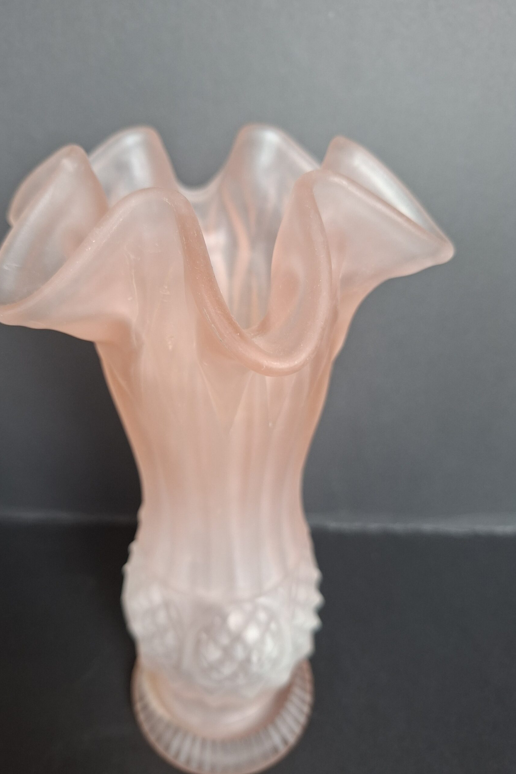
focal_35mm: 24
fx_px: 516
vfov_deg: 73.7
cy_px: 387
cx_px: 231
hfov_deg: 53.0
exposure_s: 1/60
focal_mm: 5.54
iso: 250
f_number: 1.8
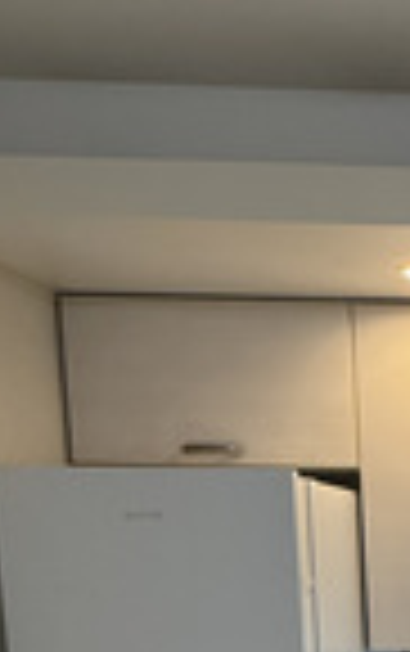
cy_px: 715
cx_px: 755
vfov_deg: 34.3
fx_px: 909
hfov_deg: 18.9
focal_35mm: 51
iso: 125
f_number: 2.2
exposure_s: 1/100
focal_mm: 2.22
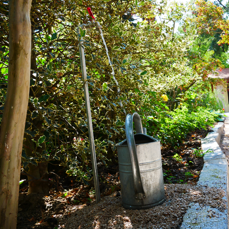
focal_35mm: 41
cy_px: 114
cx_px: 139
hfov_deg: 40.7
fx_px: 307
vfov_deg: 40.9
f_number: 5
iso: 200
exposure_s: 1/200
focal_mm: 17
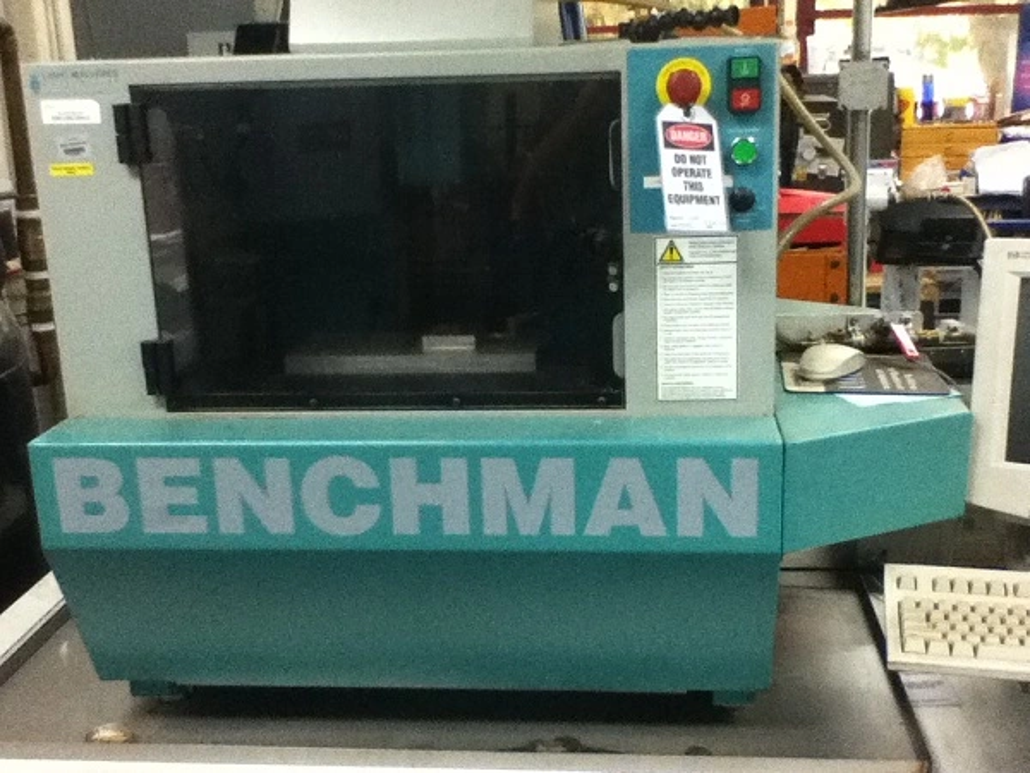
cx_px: 515
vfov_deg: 44.2
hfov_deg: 56.8
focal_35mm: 32
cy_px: 386
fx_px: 952
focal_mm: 3.85
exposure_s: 1/30
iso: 500
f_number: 2.4
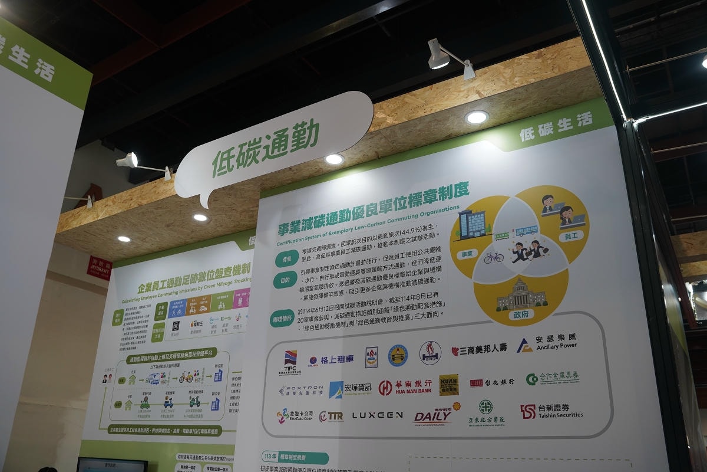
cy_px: 236
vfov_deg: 46.4
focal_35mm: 28
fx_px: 550
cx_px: 354
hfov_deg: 65.5
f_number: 4
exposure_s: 1/160
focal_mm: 28
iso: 500
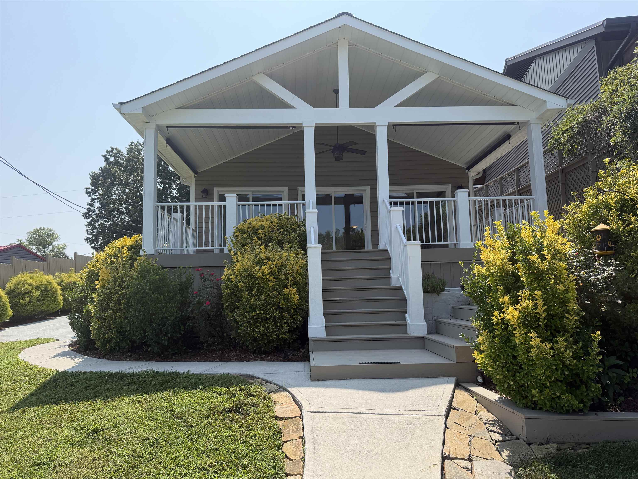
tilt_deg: +6.4
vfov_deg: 56.8
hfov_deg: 71.6
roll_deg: +1.4
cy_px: 240
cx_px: 319
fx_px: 442
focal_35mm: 24
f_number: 1.78
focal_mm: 6.76
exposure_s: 1/4673
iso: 100
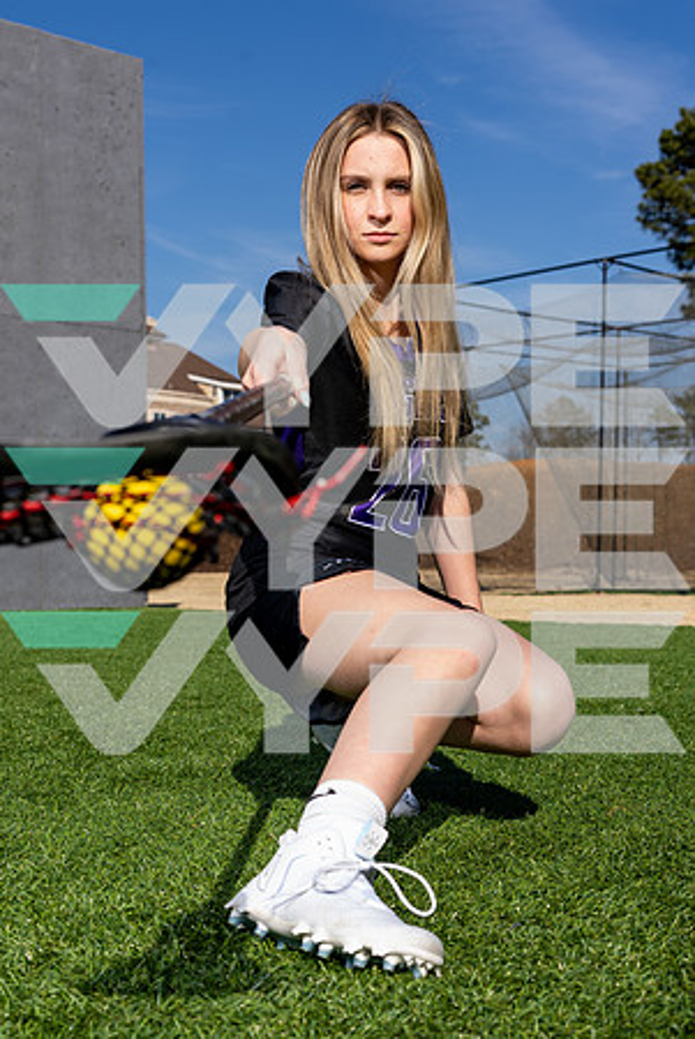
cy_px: 520
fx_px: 1444
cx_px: 348
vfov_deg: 39.6
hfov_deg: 27.1
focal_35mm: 50
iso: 64
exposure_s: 1/320
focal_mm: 50
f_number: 7.1
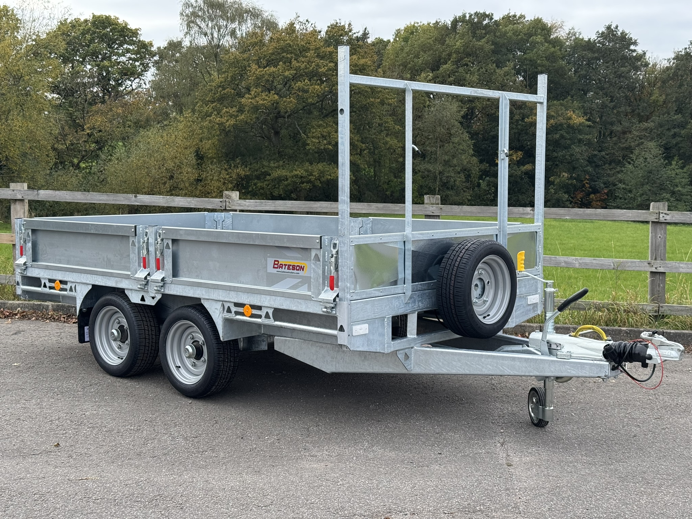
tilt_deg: -6.7
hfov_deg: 39.7
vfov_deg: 30.3
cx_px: 346
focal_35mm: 48
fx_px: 960
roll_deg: +0.1
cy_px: 260
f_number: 1.78
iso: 64
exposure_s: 1/1043
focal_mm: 6.76
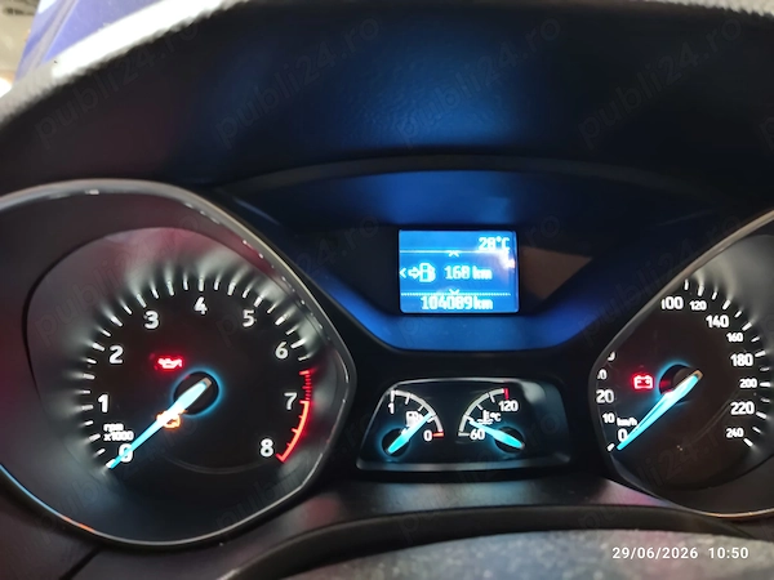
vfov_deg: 54.9
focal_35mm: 25
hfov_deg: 69.4
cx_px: 387
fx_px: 559
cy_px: 290
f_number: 1.79
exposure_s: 1/7
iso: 2495
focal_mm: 4.71
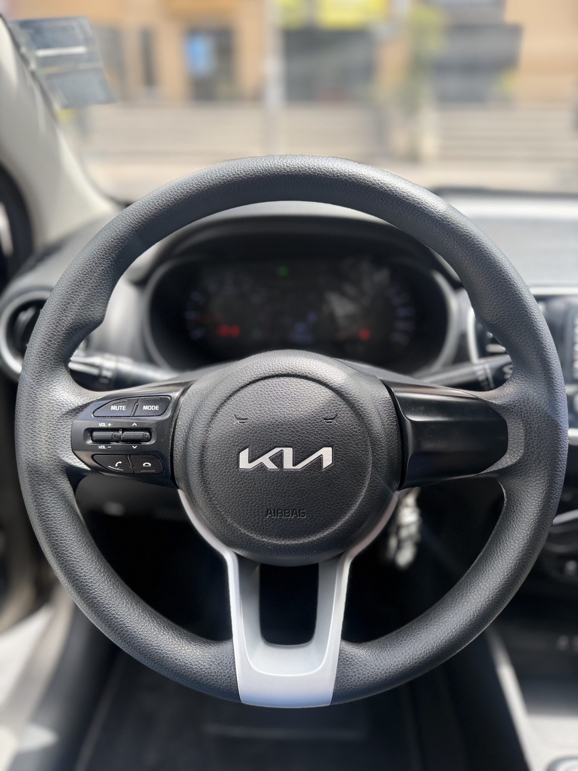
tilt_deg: -26.1
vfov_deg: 71.6
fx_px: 534
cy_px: 386
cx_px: 289
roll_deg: +0.0
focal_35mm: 24
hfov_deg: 56.8
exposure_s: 1/453
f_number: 1.78
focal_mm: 6.76
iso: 80
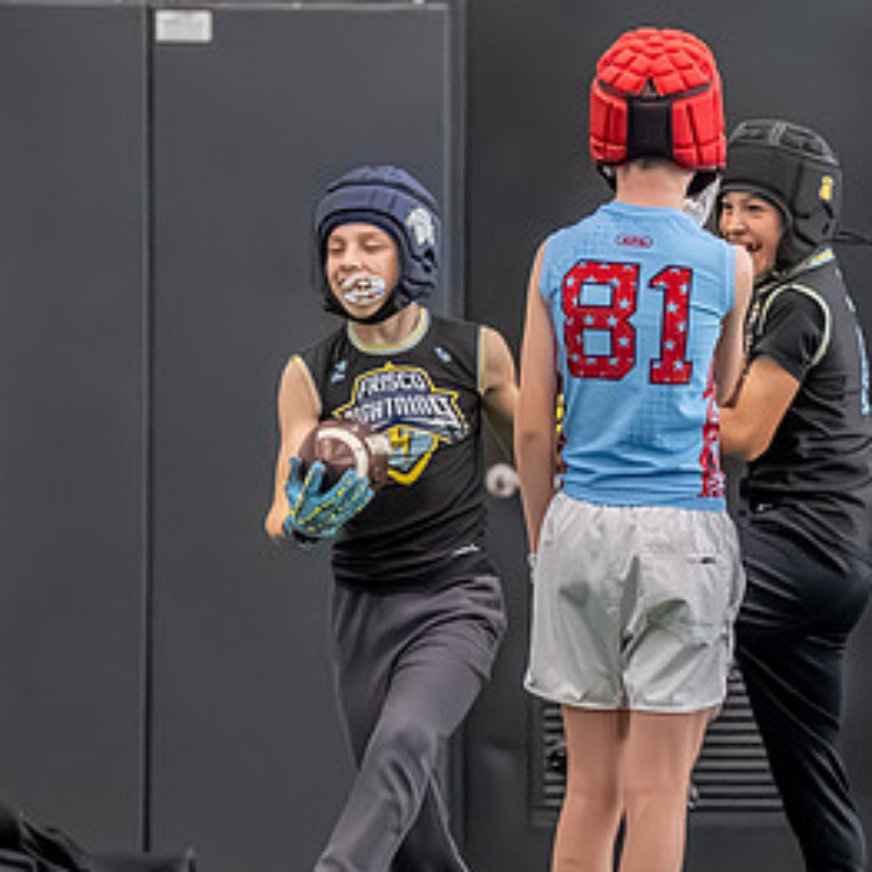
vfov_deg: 1.9
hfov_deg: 1.9
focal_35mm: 941
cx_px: 506
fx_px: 26818
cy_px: 621
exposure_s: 1/1000
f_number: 2.8
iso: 6400
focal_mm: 200
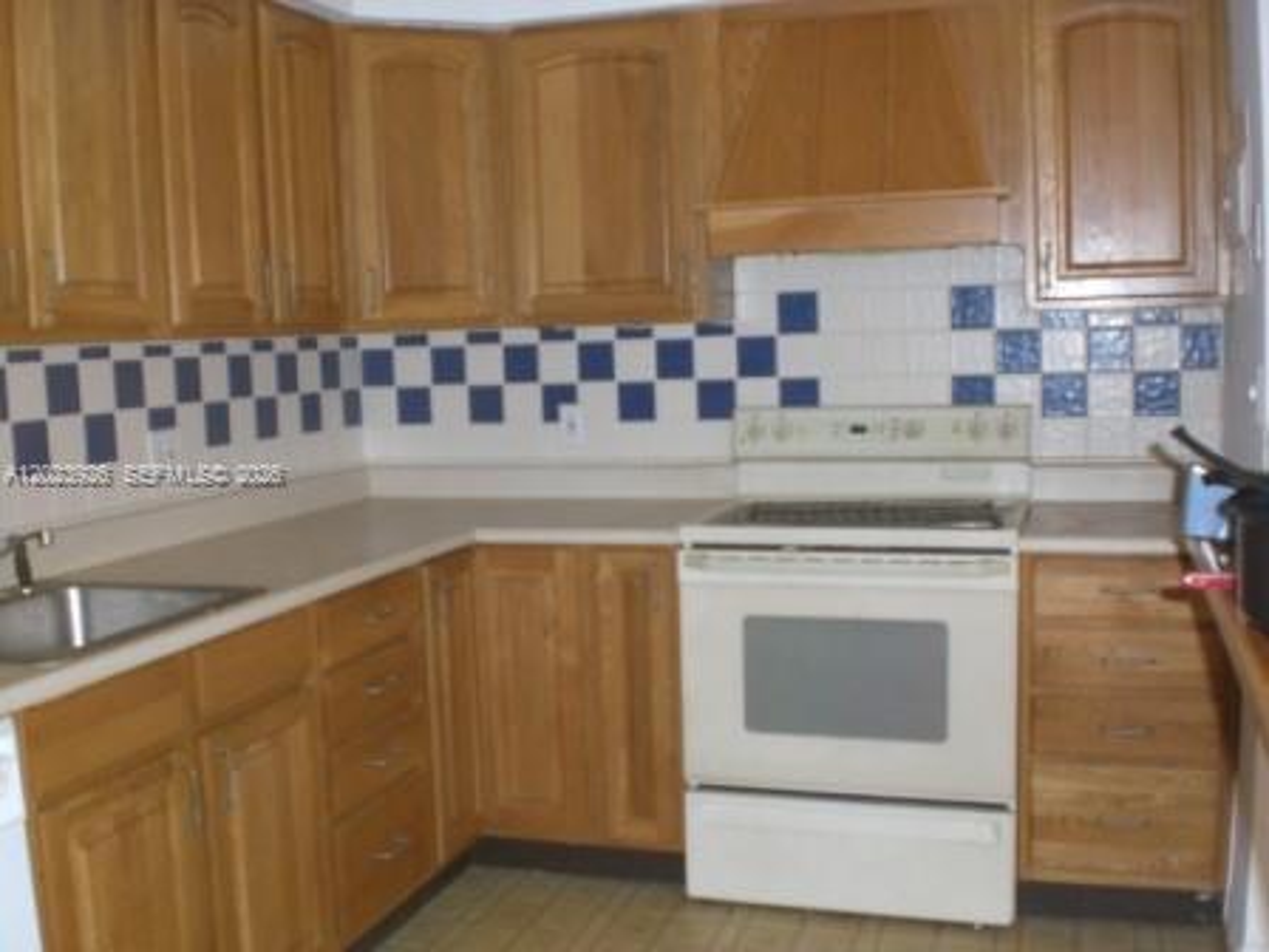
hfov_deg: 49.0
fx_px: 1393
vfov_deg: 37.7
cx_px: 634
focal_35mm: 38
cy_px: 476
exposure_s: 1/60
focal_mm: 6.3
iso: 200
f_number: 3.1
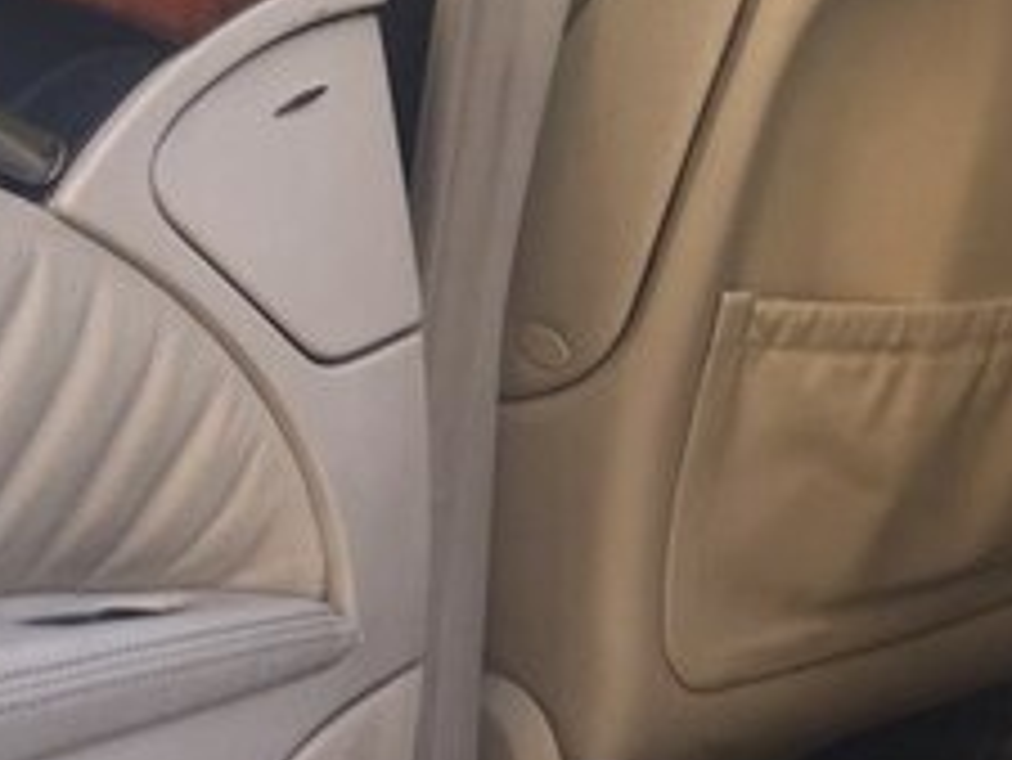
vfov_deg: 16.5
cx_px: 1021
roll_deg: -2.3
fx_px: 2486
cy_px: -214
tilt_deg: +0.5
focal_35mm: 85
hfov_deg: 22.1
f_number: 2.2
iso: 32
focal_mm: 4.15
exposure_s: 1/100
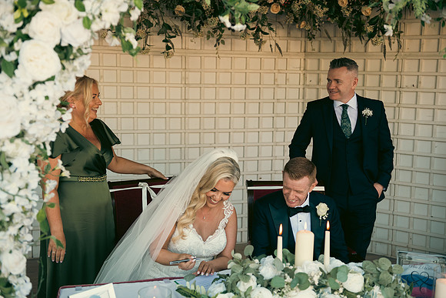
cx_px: 223
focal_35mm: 45
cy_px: 149
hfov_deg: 43.6
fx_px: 558
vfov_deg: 29.9
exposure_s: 1/250
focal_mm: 45
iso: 320
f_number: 3.5
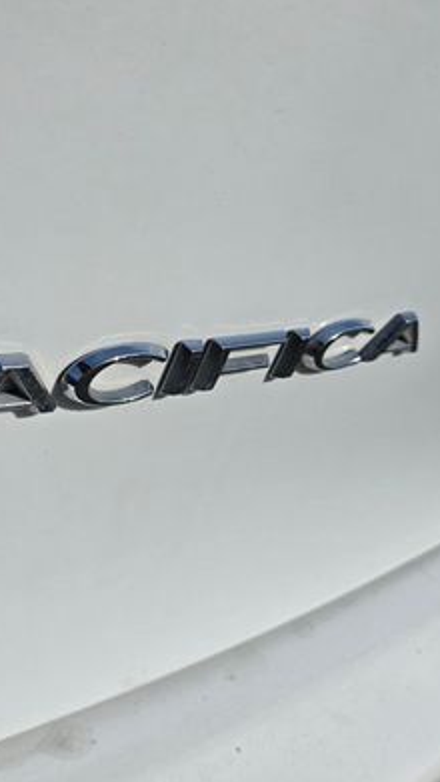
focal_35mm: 41
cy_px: 382
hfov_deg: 28.4
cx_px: 86
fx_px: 850
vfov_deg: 49.4
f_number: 1.8
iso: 25
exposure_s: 1/3493
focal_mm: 5.4
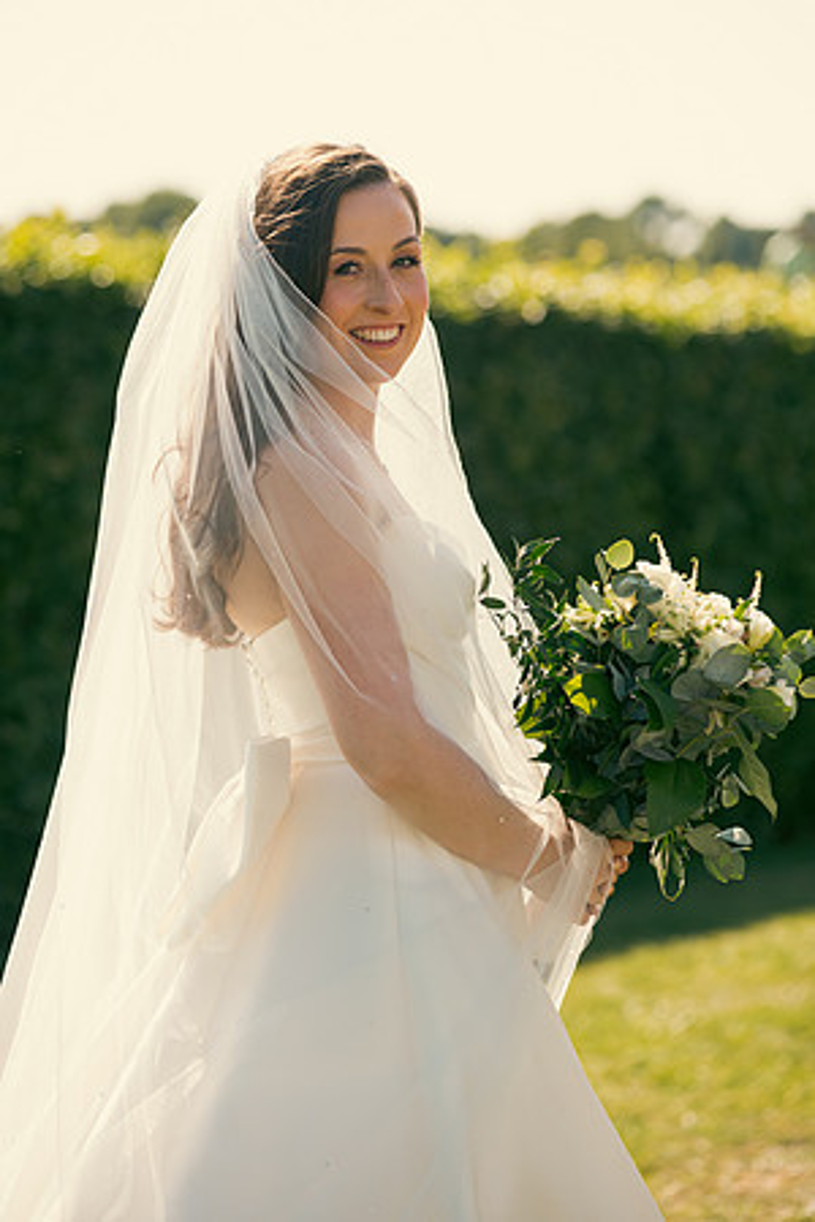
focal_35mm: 125
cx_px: 408
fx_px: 4244
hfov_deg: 11.0
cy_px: 611
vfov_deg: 16.4
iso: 200
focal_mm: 125
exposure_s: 1/800
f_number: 3.5
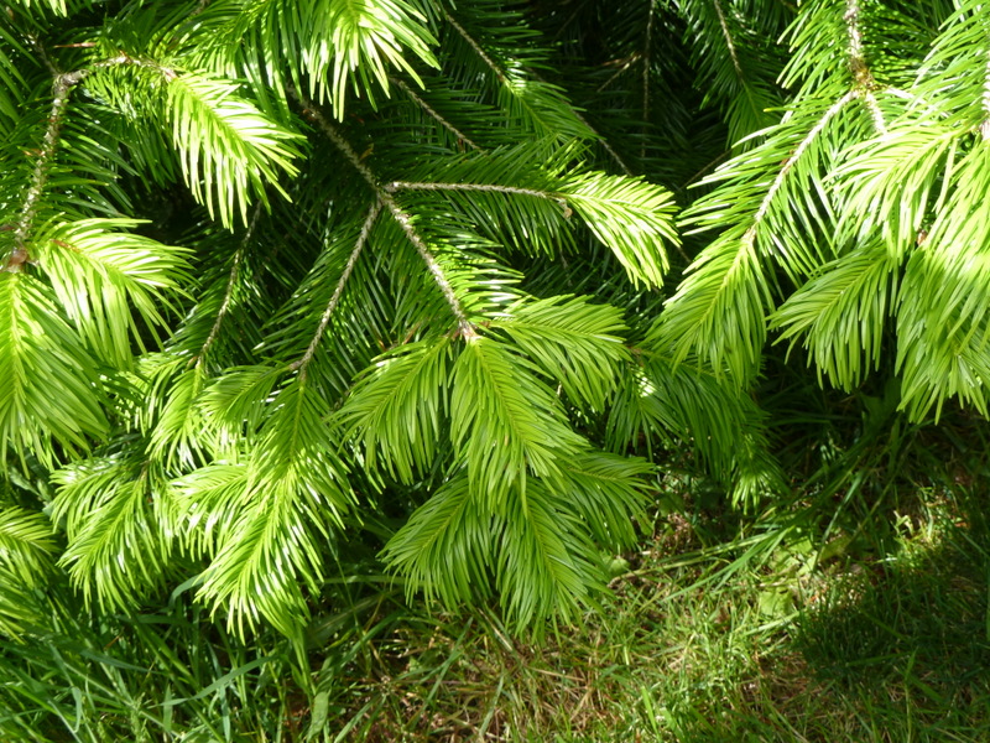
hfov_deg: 36.8
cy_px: 372
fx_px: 1487
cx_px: 495
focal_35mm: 52
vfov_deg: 28.0
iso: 80
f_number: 3.8
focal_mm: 8.5
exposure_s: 1/80
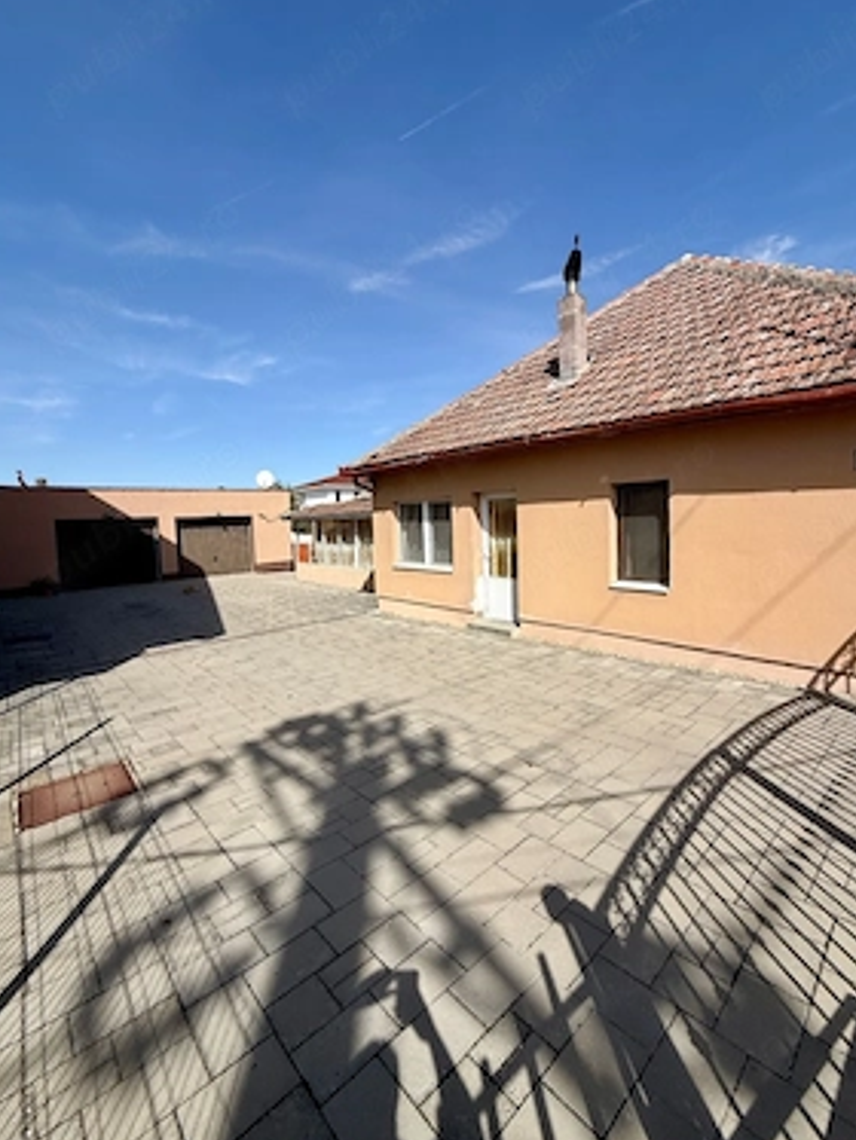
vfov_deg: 98.1
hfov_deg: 81.8
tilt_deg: -2.8
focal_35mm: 15
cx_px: 440
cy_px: 550
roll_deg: +1.3
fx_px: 494
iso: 50
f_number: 2.2
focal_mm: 2.22
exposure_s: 1/2717
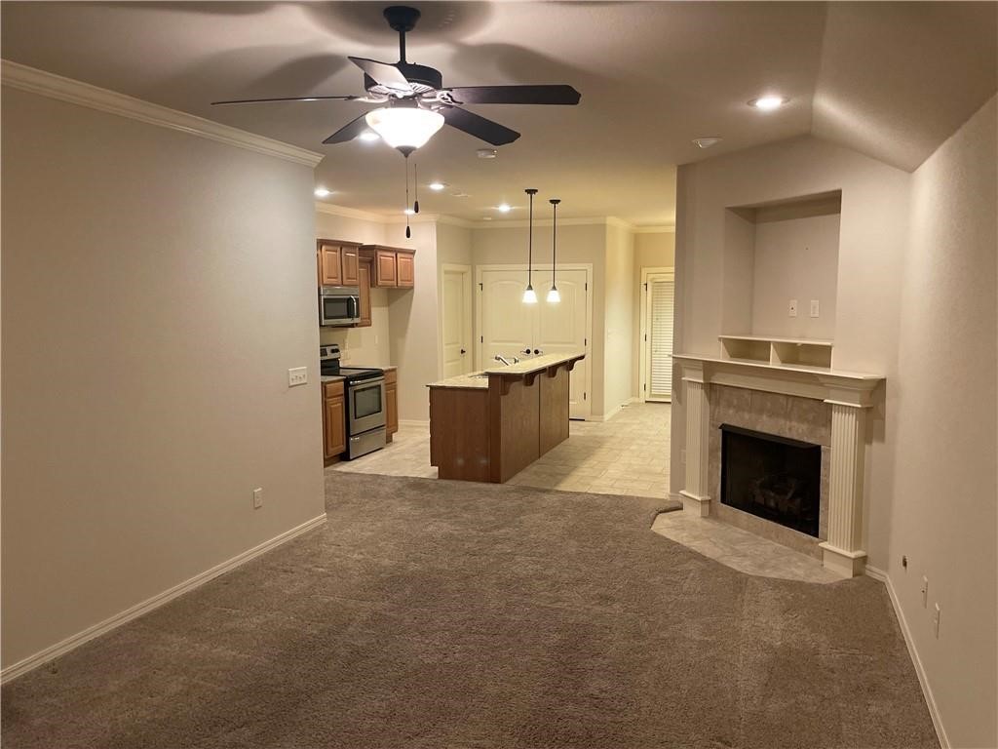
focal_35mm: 26
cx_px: 499
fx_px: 750
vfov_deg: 53.1
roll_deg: +0.9
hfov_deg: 67.3
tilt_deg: -5.7
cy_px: 374
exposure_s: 1/60
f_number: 1.6
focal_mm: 4.2
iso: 250
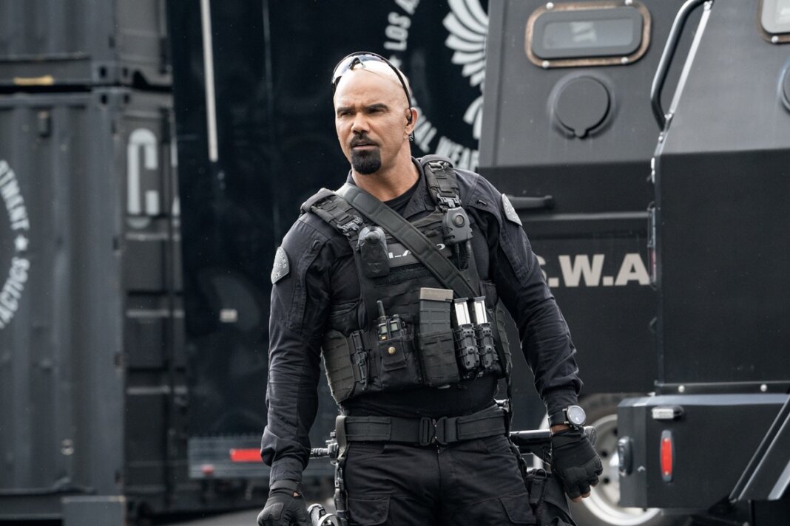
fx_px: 5617
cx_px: 395
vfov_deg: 5.4
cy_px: 263
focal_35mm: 256
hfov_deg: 8.0
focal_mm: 256
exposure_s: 1/800
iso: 5000
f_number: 11
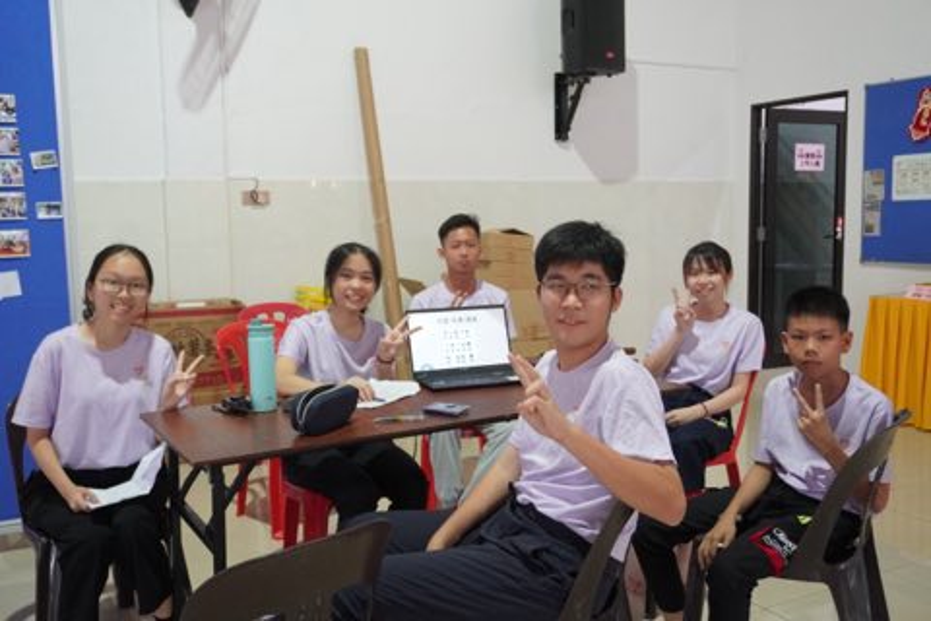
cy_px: 310
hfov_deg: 57.2
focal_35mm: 33
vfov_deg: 40.0
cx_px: 466
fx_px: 853
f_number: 4
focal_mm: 22
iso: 2500
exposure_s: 1/160
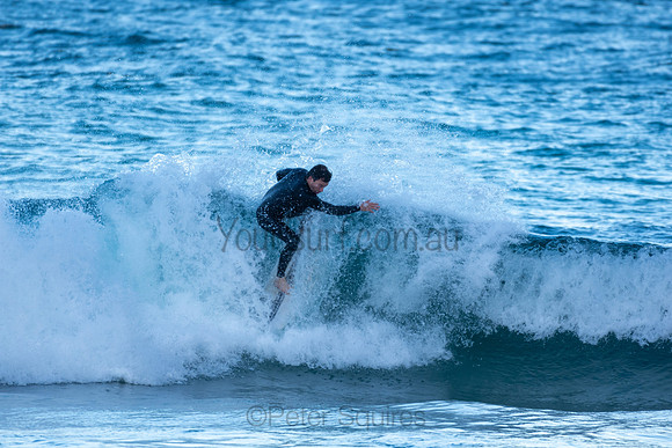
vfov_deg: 1.8
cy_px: 224
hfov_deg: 2.7
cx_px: 336
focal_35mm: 750
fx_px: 14003
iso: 360
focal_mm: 500
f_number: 5.6
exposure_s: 1/800
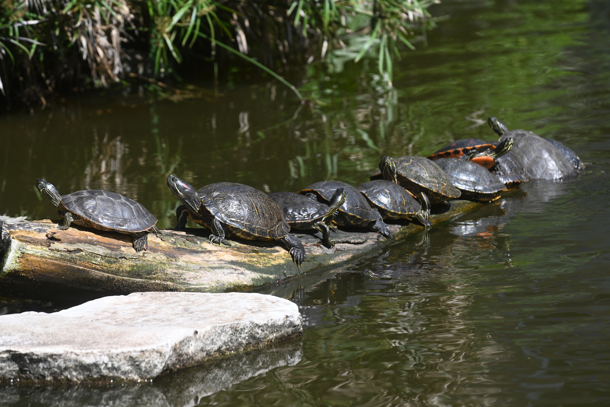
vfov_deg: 6.5
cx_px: 305
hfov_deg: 9.8
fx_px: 3558
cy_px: 204
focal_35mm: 210
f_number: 9.5
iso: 200
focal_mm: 210
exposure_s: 1/350
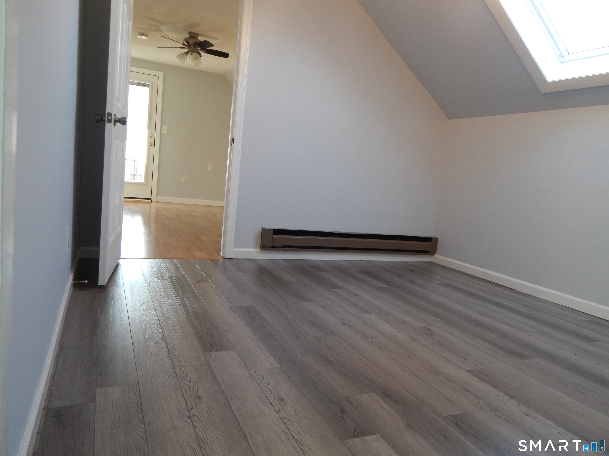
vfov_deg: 54.9
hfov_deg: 69.4
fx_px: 440
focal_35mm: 25
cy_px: 228
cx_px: 304
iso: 180
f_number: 3.1
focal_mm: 4.5
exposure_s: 1/30
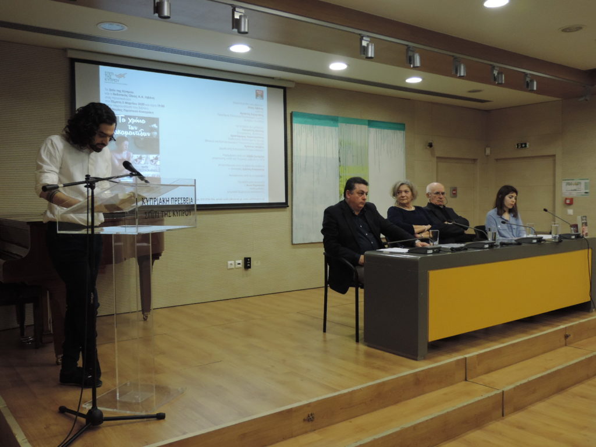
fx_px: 568
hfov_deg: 55.4
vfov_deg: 42.9
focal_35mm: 33
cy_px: 224
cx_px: 298
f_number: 3.2
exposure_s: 1/50
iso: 400
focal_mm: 5.8
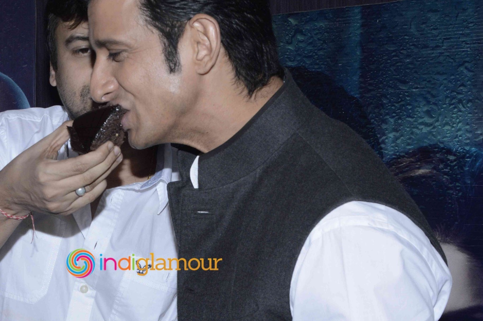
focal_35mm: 99
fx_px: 1327
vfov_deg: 13.8
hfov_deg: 20.5
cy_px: 158
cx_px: 144
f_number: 13
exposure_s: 1/200
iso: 800
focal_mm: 40
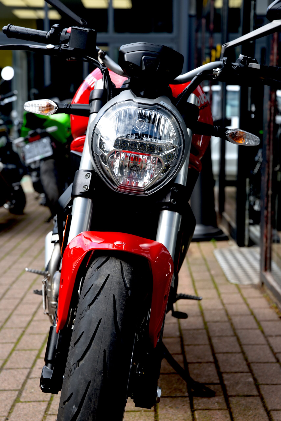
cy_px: 210
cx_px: 140
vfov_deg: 28.8
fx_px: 819
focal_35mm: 70
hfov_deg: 19.5
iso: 100
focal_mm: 70
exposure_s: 1/125
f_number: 5.6
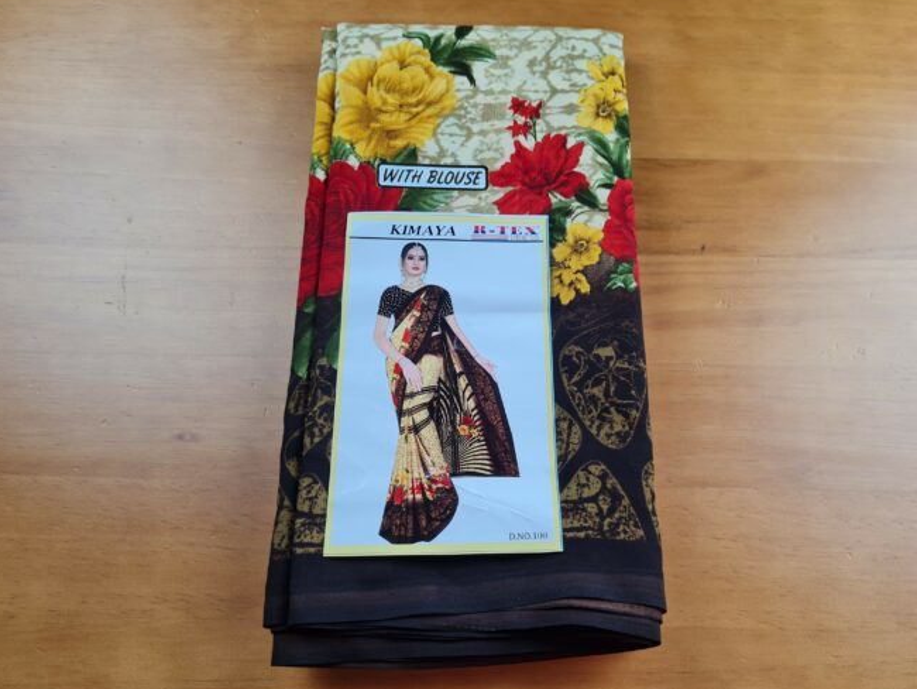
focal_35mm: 28
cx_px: 485
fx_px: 742
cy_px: 358
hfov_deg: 63.4
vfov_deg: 49.8
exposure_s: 1/130
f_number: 1.8
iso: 50
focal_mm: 5.4
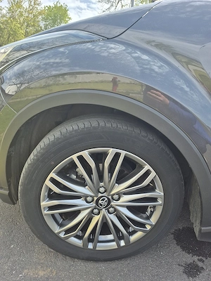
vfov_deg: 73.9
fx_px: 187
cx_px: 106
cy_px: 140
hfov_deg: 58.9
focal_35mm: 23
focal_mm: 5.4
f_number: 1.8
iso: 25
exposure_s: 1/824
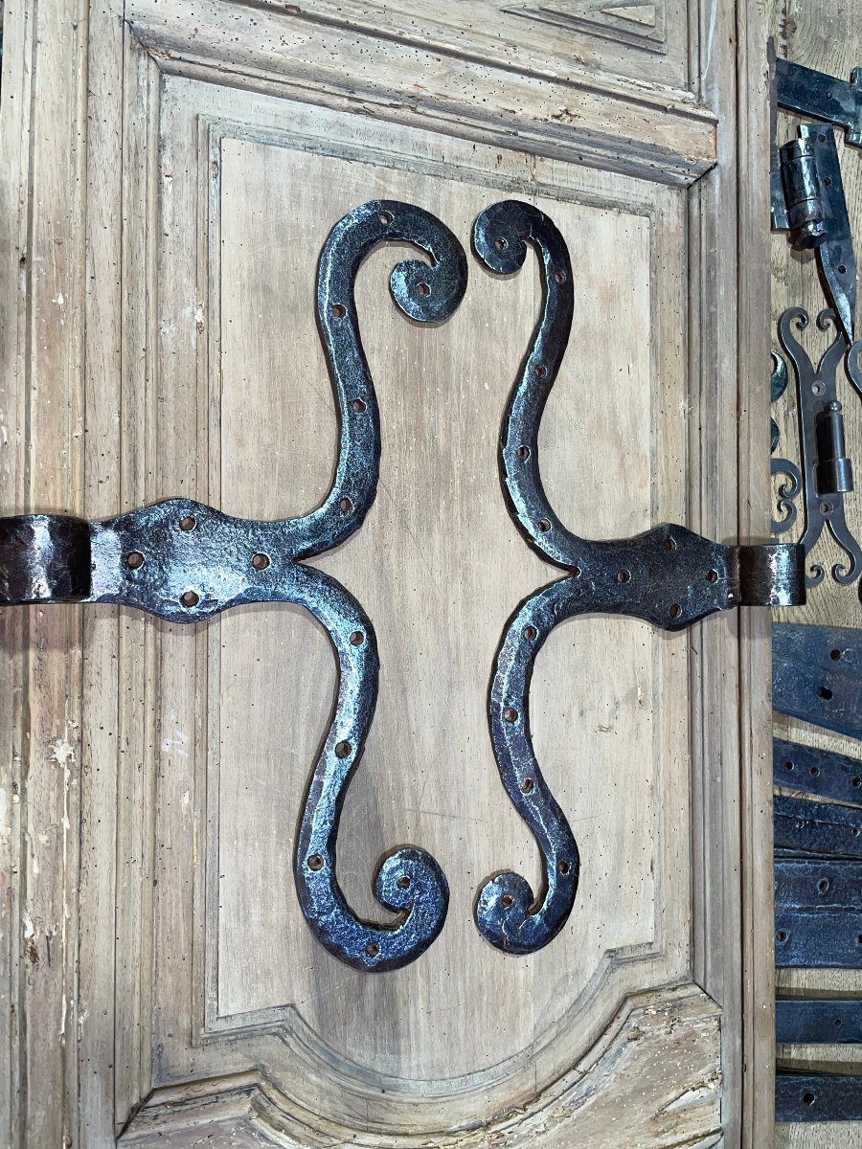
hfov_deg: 53.1
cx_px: 431
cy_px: 574
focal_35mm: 26
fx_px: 863
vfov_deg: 67.3
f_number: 1.6
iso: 32
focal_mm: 4.2
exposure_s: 1/104
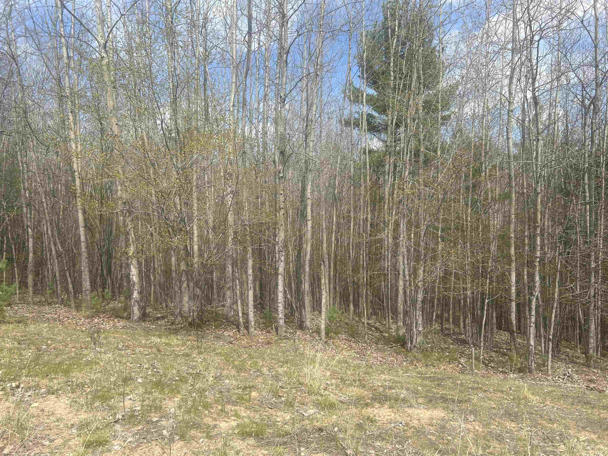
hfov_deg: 67.3
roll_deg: +1.7
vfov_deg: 53.1
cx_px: 304
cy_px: 228
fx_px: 457
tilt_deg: -0.5
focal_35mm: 26
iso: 50
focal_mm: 5.7
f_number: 1.5
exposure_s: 1/2841
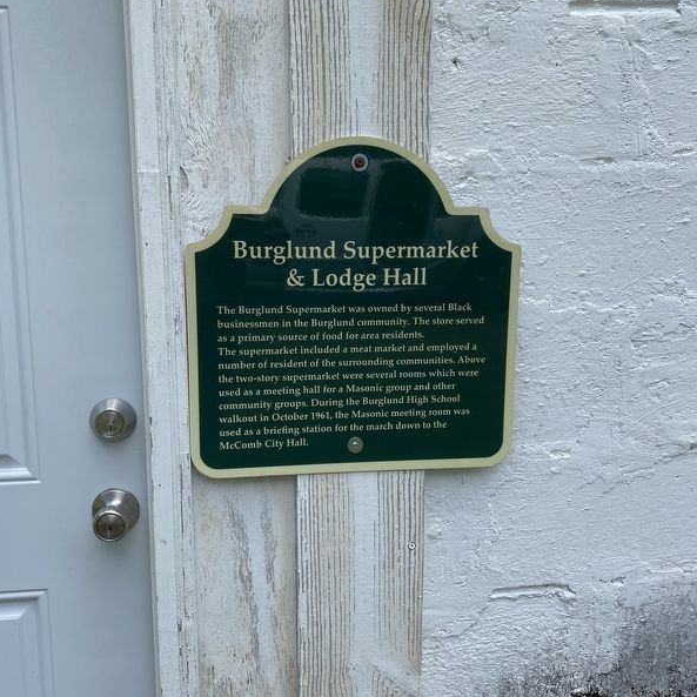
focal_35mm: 31
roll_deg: +0.6
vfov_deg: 52.5
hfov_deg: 52.5
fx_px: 706
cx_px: 340
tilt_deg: -11.4
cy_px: 347
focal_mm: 4.25
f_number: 1.8
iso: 32
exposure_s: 1/1063
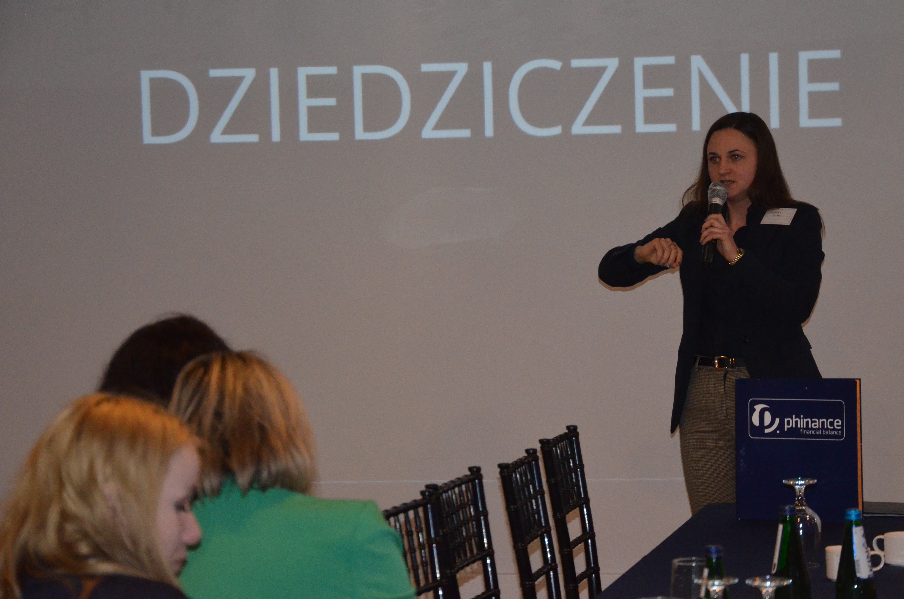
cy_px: 279
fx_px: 3222
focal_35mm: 129
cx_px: 508
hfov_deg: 16.0
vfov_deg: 10.6
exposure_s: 1/60
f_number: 5.3
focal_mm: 75
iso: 3200
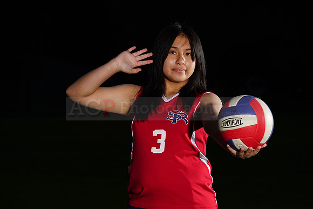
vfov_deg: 7.9
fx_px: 1504
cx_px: 156
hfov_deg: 11.9
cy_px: 104
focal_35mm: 173
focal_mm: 173
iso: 400
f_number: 9
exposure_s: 1/125
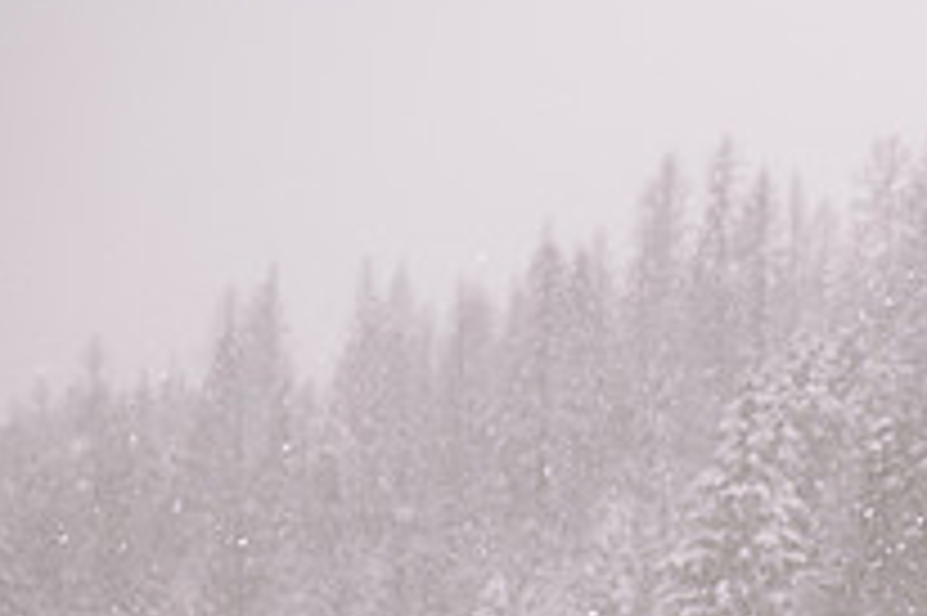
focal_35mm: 100
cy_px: 843
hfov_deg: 18.6
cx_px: 1300
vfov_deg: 13.1
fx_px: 2573
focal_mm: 35
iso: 100
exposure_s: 1/200
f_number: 2.5
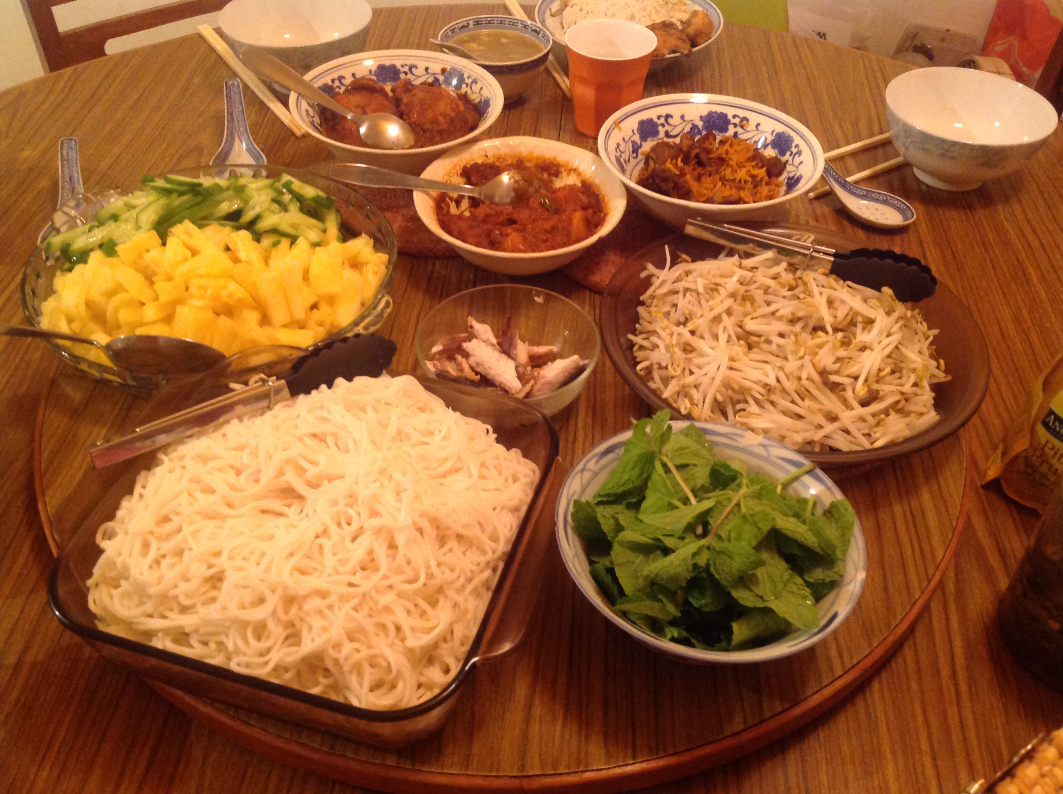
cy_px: 397
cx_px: 532
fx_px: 1073
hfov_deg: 52.7
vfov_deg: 40.6
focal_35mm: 35
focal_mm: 4.28
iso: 320
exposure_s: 1/15
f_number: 2.4
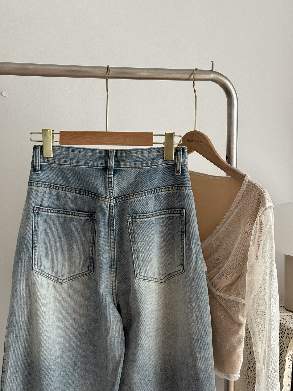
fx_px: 542
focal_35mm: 48
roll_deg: -0.2
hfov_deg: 30.3
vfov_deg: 39.7
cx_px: 146
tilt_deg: -4.7
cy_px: 196
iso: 100
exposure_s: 1/62
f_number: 1.78
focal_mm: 6.76
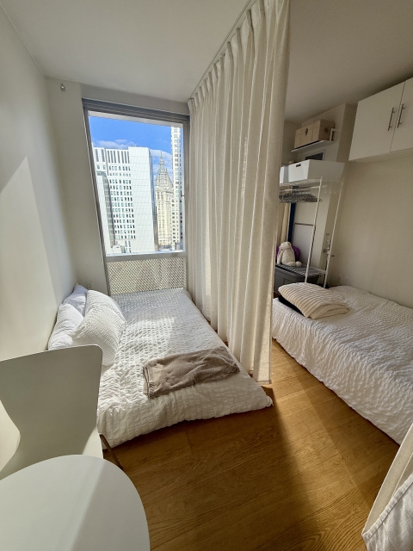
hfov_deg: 85.7
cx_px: 206
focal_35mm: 14
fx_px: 223
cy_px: 276
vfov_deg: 102.1
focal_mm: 2.22
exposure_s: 1/411
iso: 64
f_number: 2.2
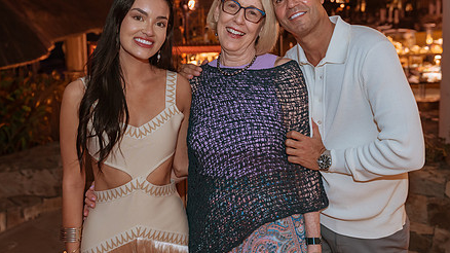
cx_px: 246
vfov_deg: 28.5
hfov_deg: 49.3
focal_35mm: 41
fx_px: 489
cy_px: 63
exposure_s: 1/20
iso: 800
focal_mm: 24
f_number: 2.8
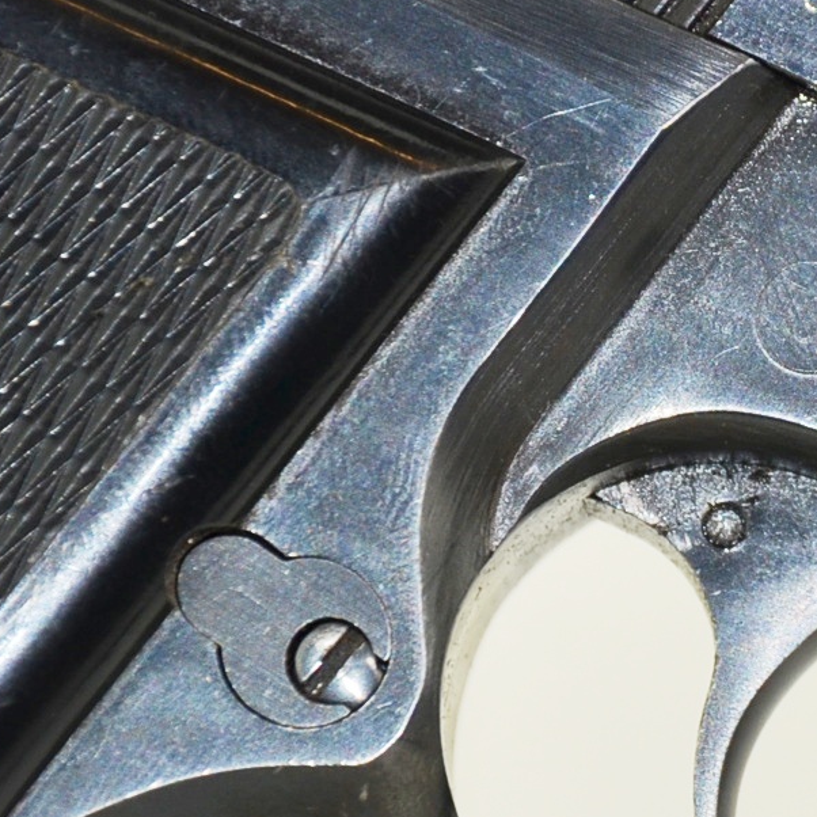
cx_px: 1000
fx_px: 18765
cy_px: 381
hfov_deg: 2.5
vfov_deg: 2.5
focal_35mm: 703
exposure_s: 1/125
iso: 220
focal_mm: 135
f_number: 5.6
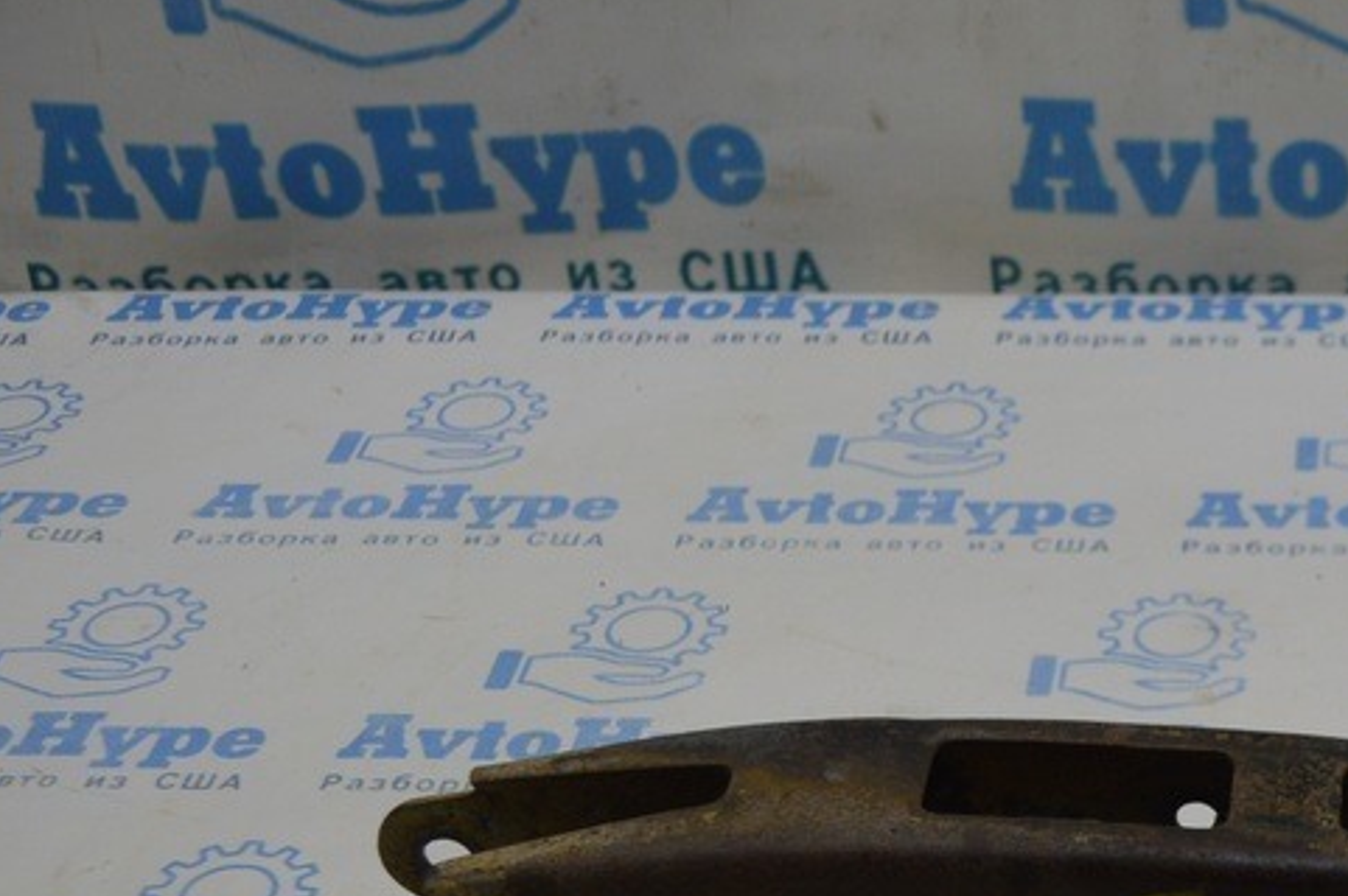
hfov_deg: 23.5
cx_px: 1342
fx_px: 3106
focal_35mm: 83
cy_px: 889
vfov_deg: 16.1
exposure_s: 1/125
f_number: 5.6
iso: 400
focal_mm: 26
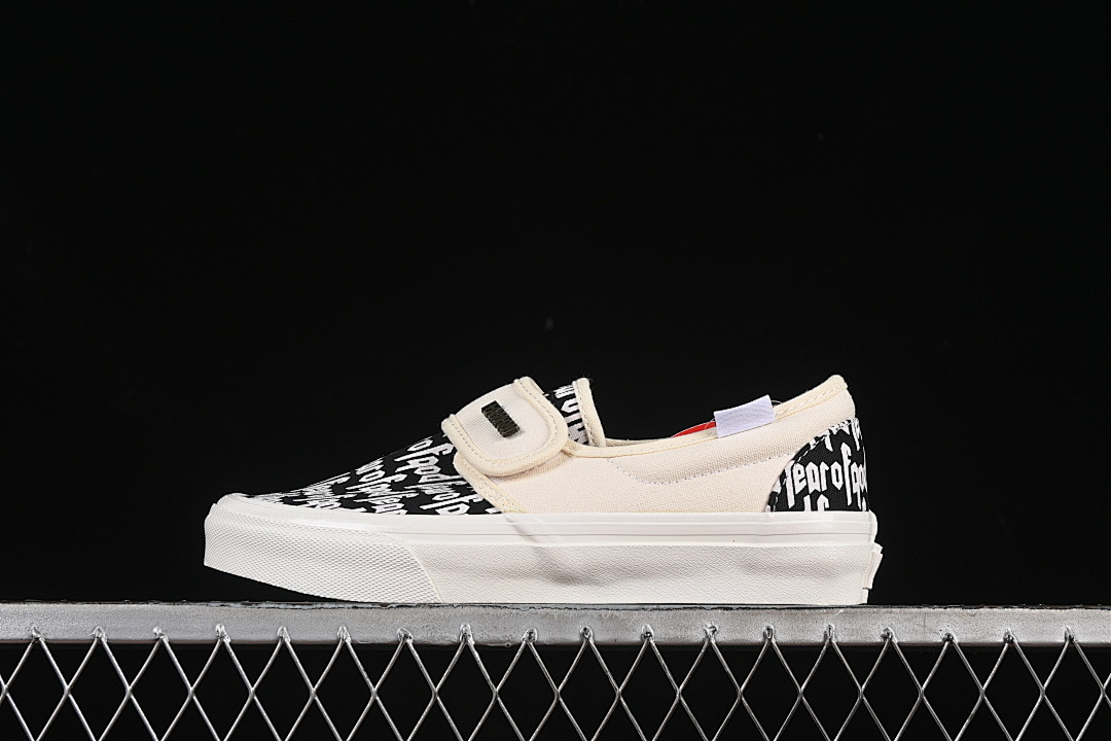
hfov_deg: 27.0
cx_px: 556
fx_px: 2314
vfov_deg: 18.2
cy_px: 370
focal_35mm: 75
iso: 160
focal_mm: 50
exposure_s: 1/60
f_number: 8
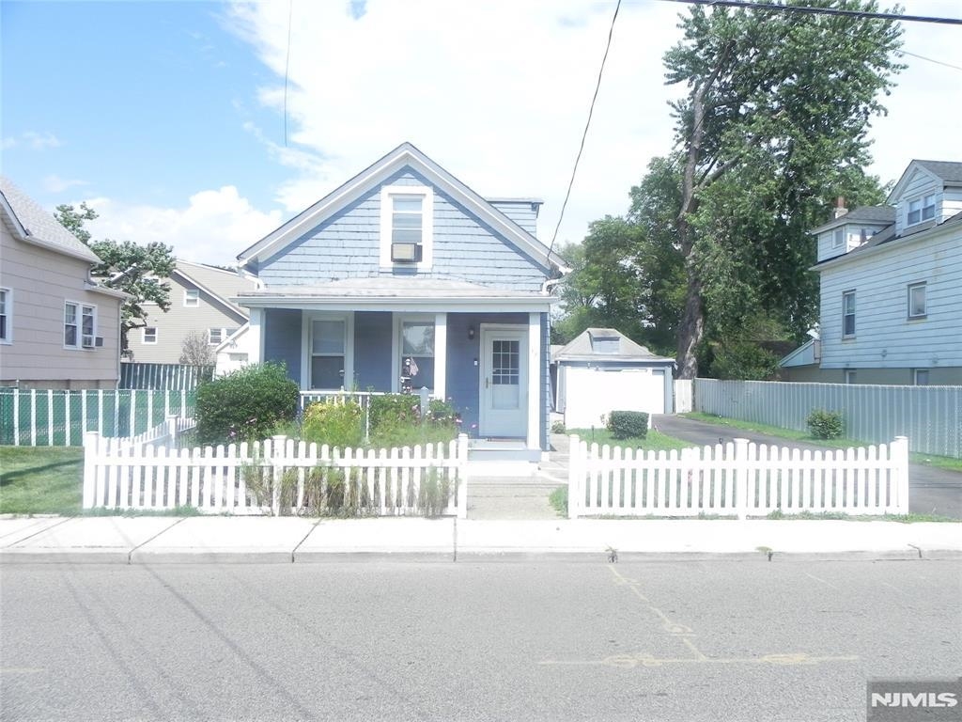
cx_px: 481
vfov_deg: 53.1
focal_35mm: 26
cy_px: 361
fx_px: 723
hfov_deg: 67.3
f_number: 7.1
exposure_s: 1/307
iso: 160
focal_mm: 4.6
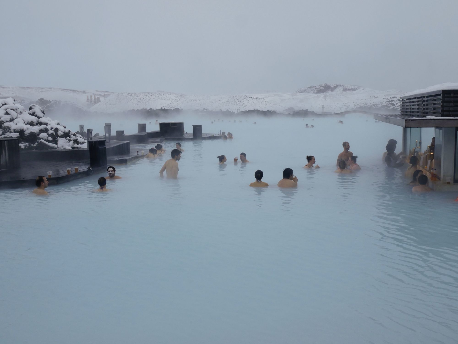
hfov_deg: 49.0
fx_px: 503
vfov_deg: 37.8
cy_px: 172
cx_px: 229
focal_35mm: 38
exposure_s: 1/50
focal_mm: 19
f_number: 11
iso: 400
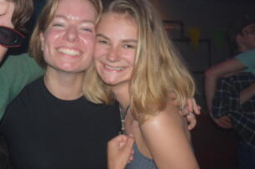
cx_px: 88
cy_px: 51
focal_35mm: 57
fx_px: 402
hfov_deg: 34.9
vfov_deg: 23.6
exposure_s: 1/60
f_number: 3.8
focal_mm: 23
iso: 2000
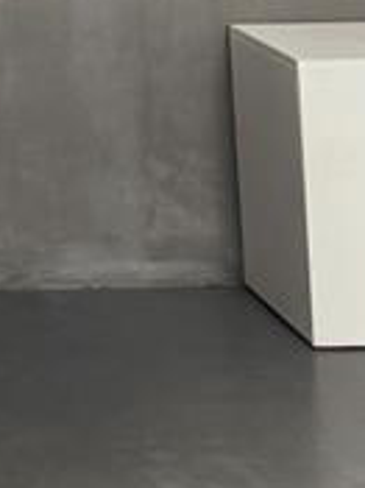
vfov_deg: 14.2
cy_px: -270
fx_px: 1816
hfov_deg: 10.3
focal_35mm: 129
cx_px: -444
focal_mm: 6.76
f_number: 1.78
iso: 125
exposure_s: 1/121
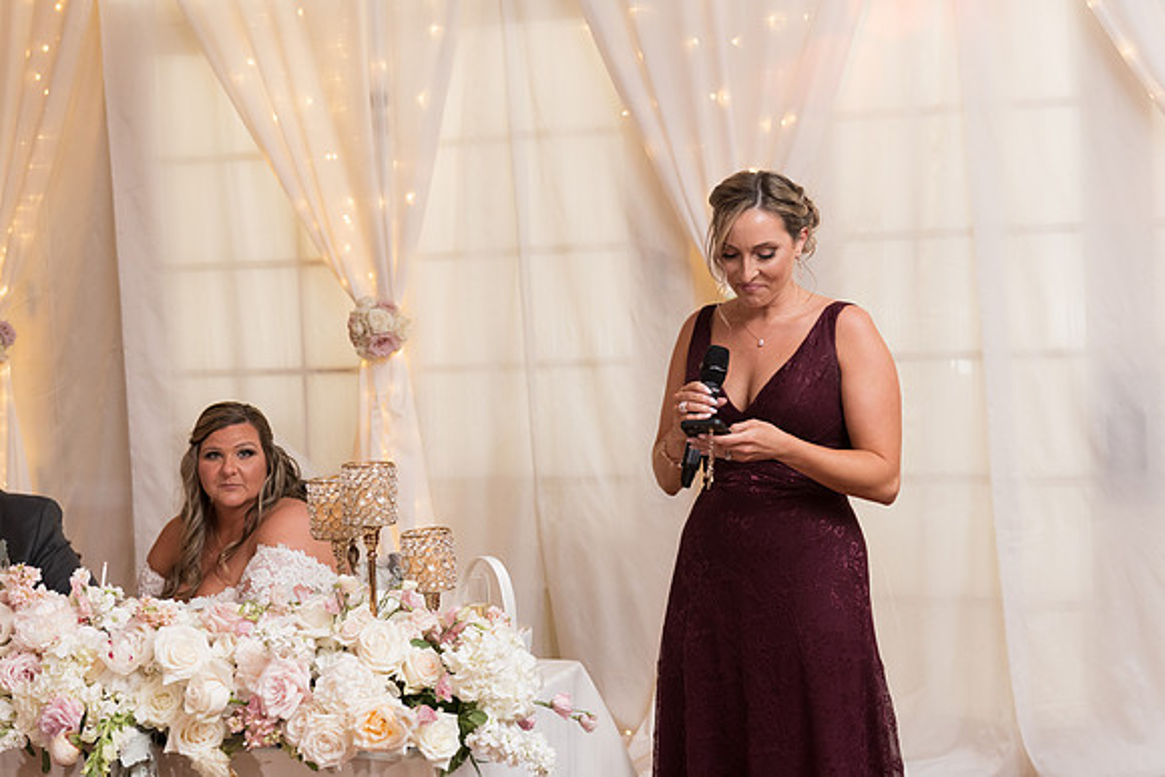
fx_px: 1942
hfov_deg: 33.4
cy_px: 388
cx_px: 582
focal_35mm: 60
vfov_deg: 22.6
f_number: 5
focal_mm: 60
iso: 1400
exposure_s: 1/125
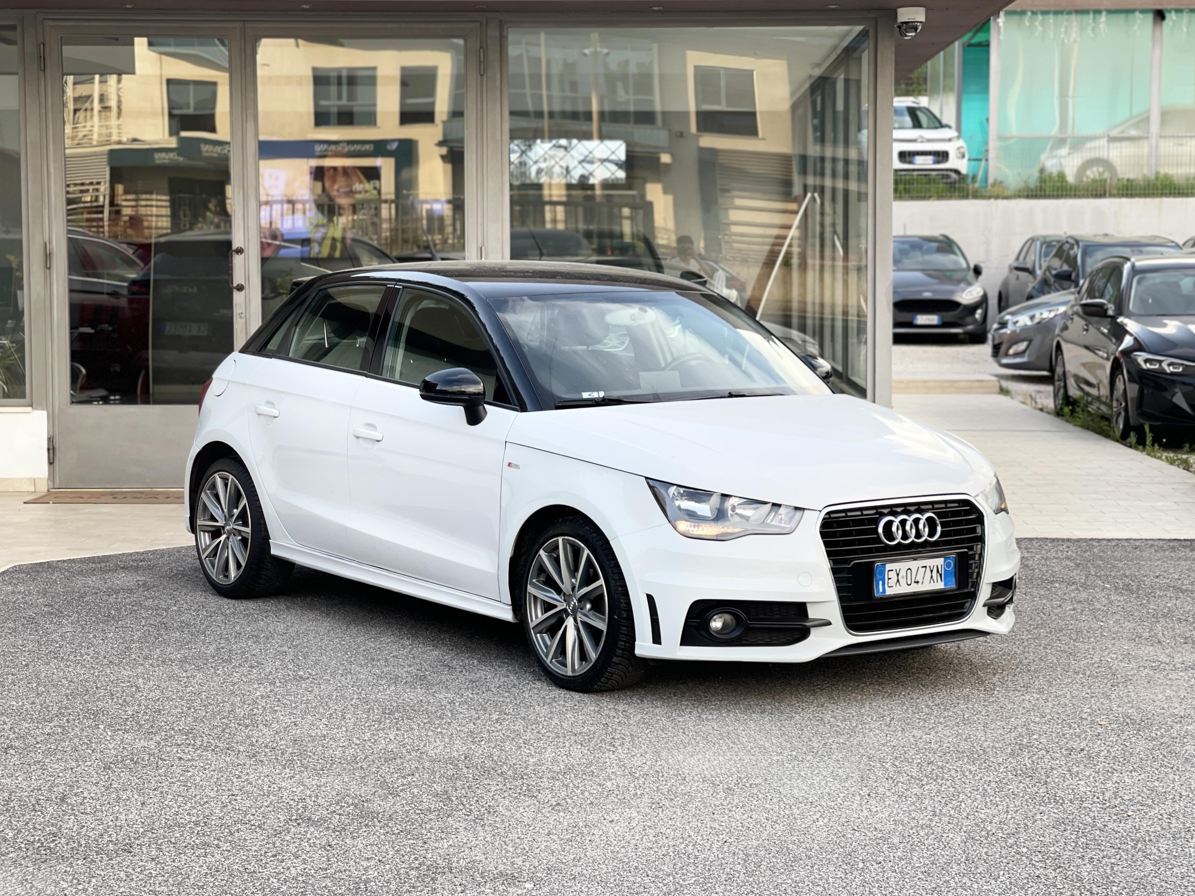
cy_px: 448
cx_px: 598
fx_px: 2209
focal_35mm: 64
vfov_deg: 22.9
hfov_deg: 30.3
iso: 20
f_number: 2.2
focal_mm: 7.5
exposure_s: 1/121
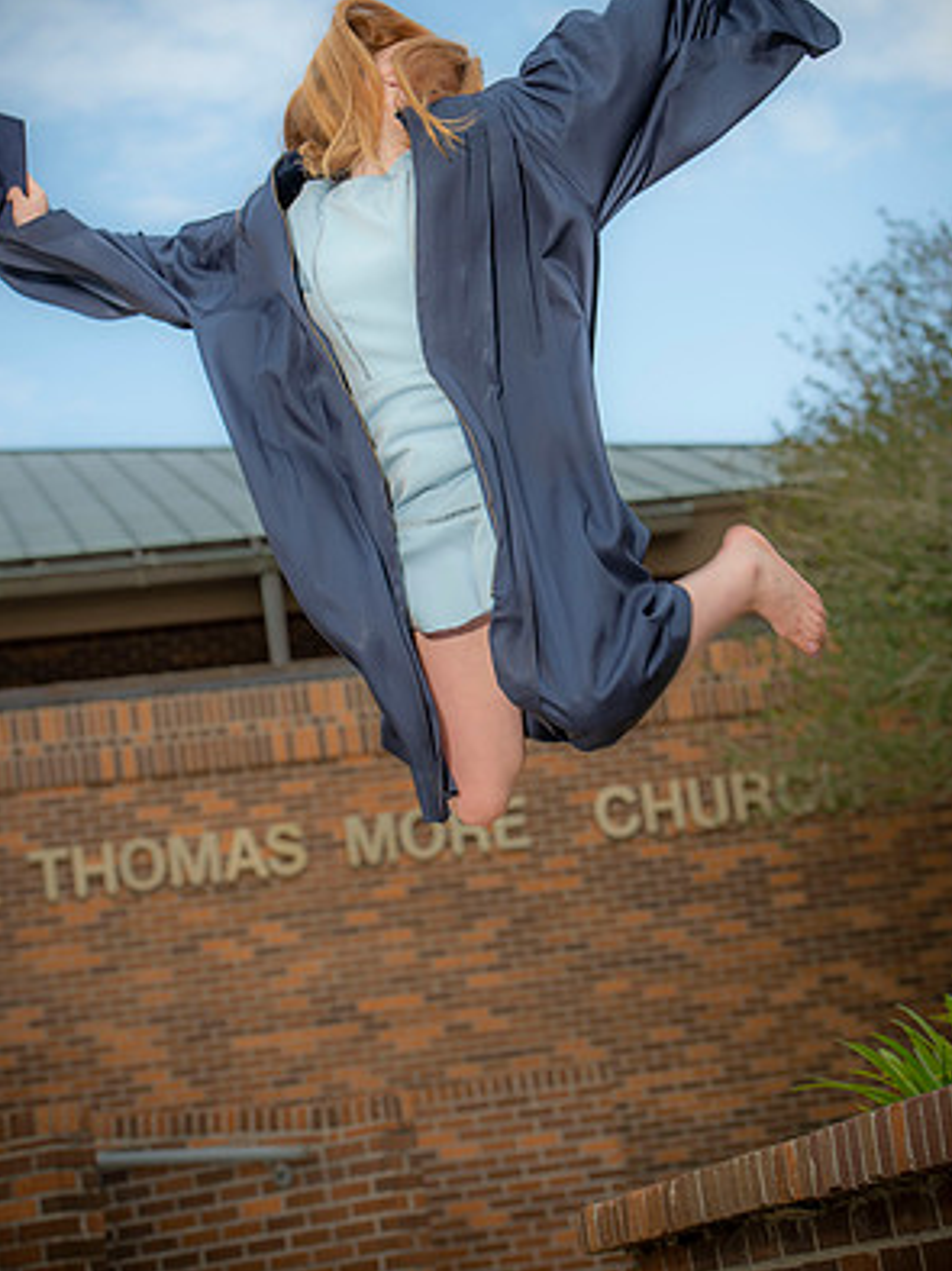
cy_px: 584
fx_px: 3304
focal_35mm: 90
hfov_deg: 16.4
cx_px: 479
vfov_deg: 21.8
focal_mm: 82
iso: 80
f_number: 5
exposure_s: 1/250
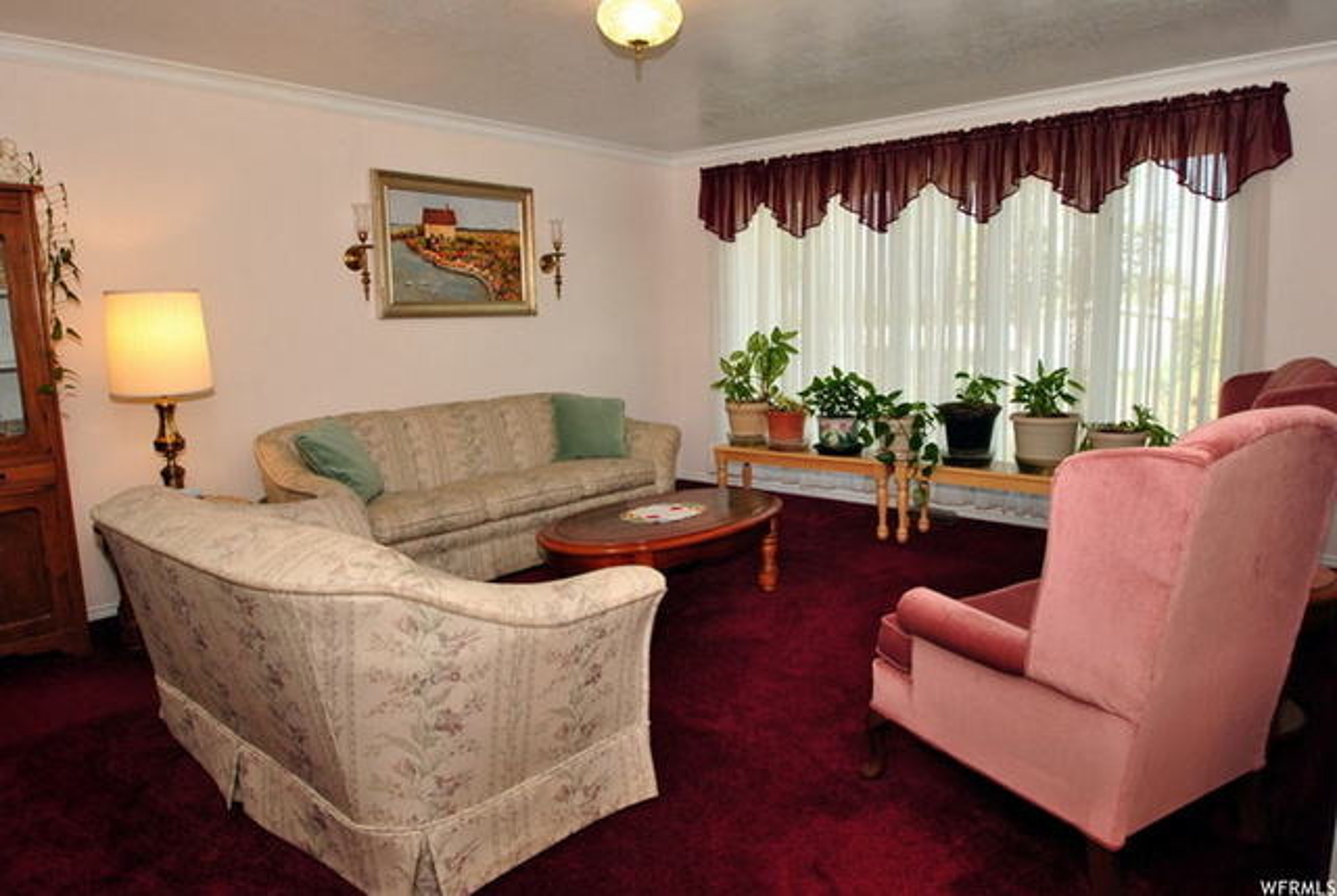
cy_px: 448
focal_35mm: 21
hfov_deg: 81.1
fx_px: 781
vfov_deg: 59.7
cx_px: 668
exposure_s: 1/125
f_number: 4.5
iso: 200
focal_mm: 14
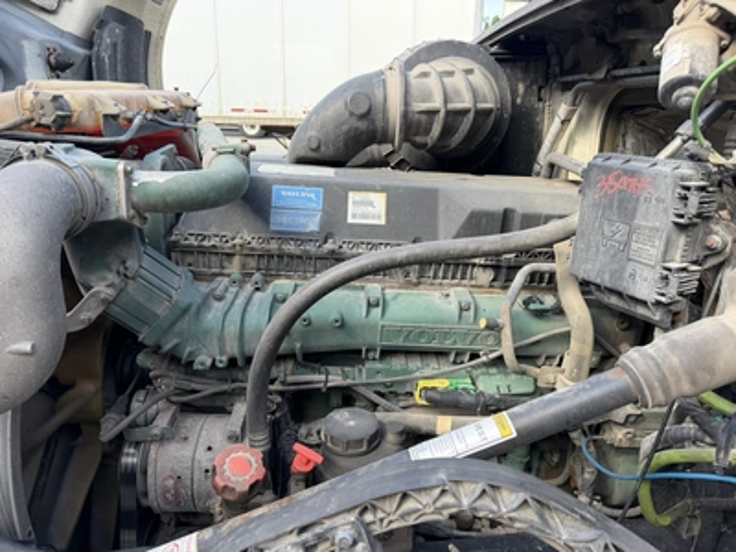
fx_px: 510
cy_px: 276
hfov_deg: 71.6
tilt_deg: -15.9
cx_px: 368
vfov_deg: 56.8
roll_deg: +0.5
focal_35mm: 24
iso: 100
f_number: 1.78
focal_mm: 6.76
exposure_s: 1/571
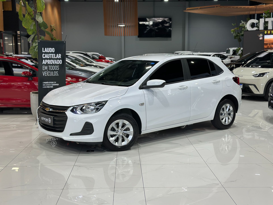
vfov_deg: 30.3
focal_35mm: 48
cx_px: 136
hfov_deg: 39.7
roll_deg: +0.0
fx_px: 379
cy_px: 102
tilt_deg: -8.6
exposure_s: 1/100
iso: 64
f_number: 1.78
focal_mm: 6.86
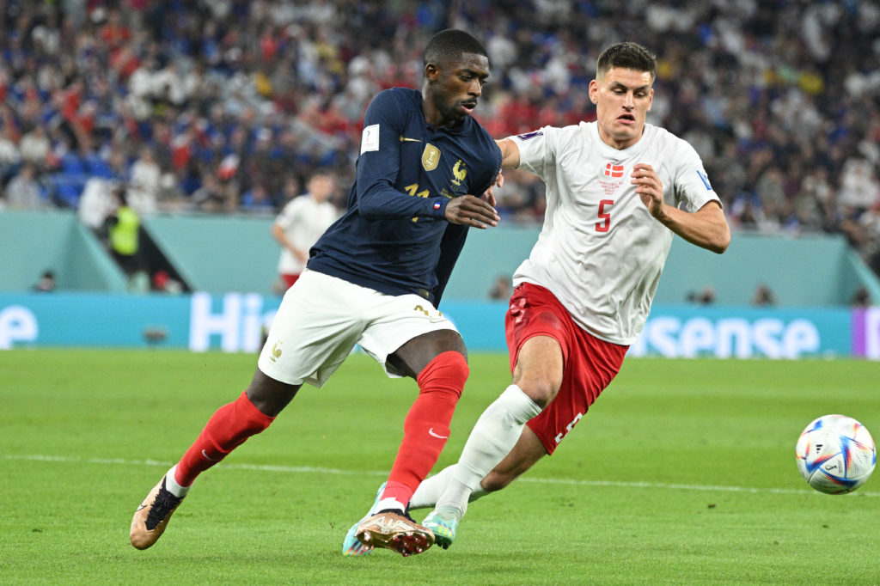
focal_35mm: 270
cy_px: 293
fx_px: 6598
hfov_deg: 7.6
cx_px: 440
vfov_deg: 5.1
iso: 4000
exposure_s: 1/1600
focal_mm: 180
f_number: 4
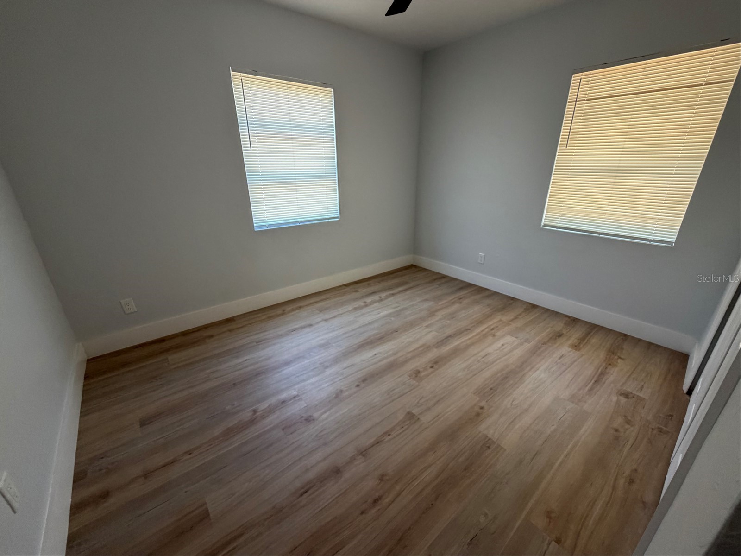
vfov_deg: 85.7
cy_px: 278
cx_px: 370
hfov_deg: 102.1
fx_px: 300
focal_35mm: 14
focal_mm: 2.22
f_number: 2.2
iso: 250
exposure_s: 1/121
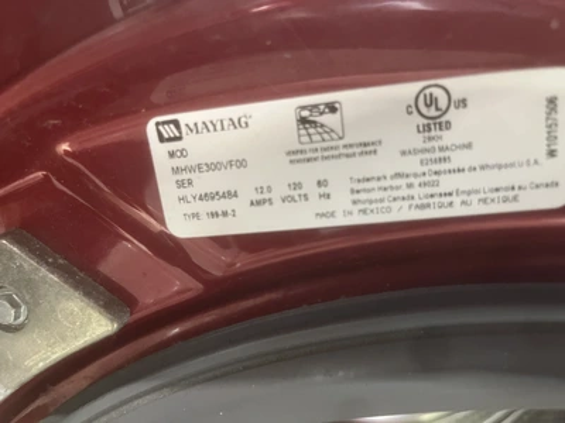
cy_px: 212
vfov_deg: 53.1
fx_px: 424
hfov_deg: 67.3
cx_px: 282
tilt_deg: -23.0
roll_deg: -35.6
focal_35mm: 26
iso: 640
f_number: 1.6
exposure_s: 1/40
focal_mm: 5.1
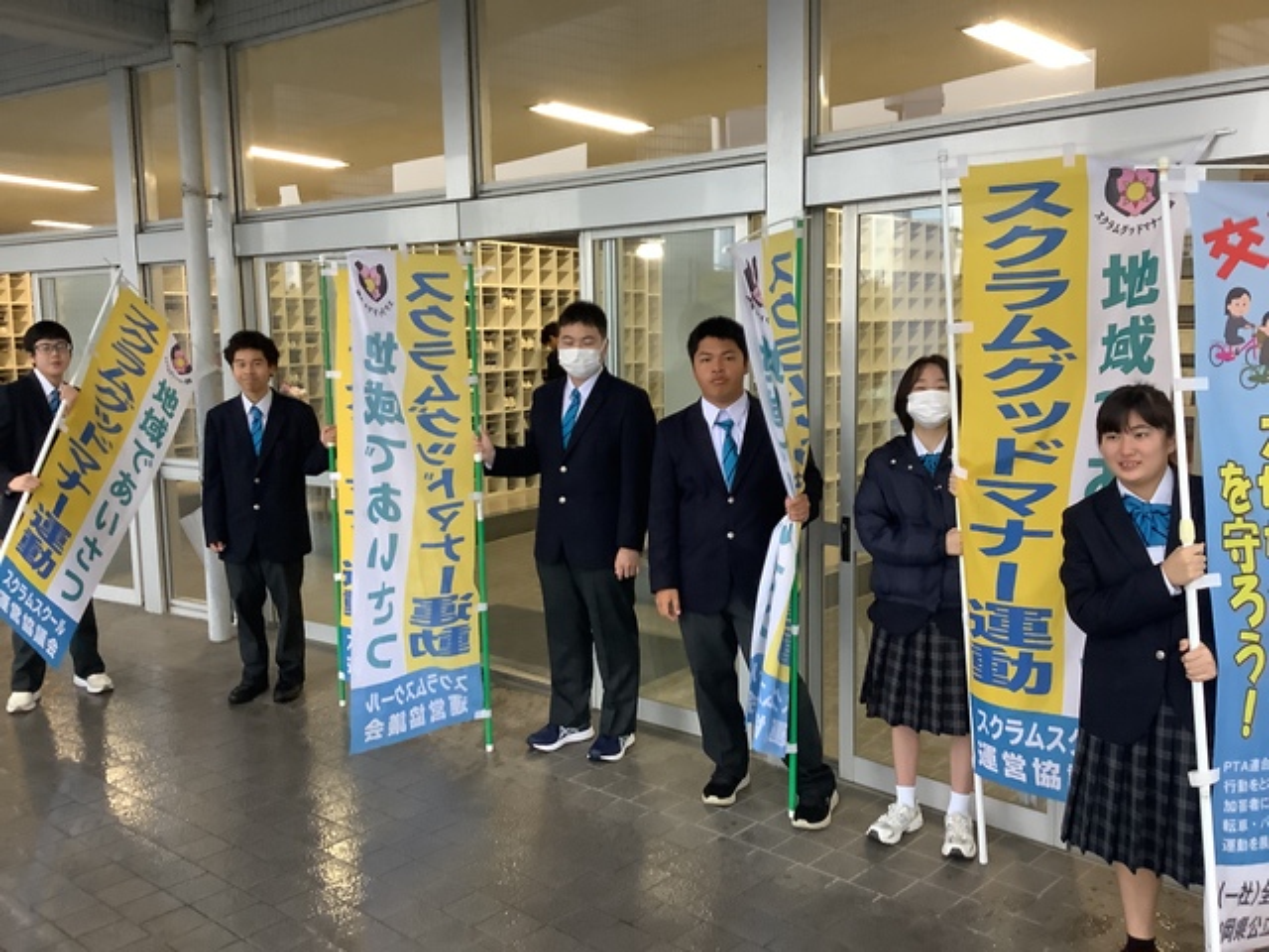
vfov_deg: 45.4
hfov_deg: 58.4
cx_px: 634
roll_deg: +0.7
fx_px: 1136
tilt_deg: -10.0
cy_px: 476
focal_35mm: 31
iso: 250
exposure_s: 1/60
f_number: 2.4
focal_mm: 3.3
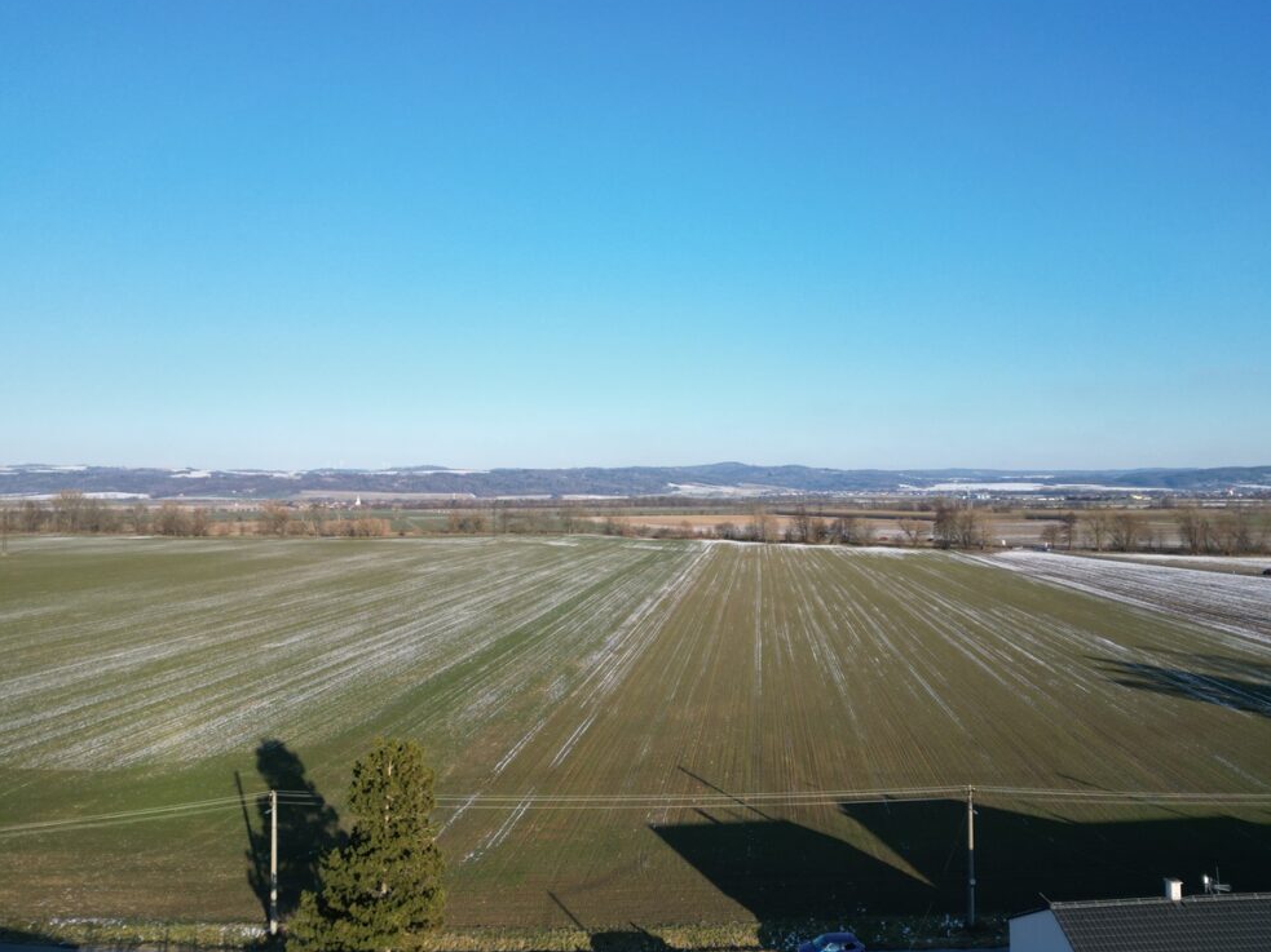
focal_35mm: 25
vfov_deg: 54.9
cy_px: 478
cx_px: 640
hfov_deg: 69.4
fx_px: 918
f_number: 1.7
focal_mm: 6.72
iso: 120
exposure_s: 1/2000
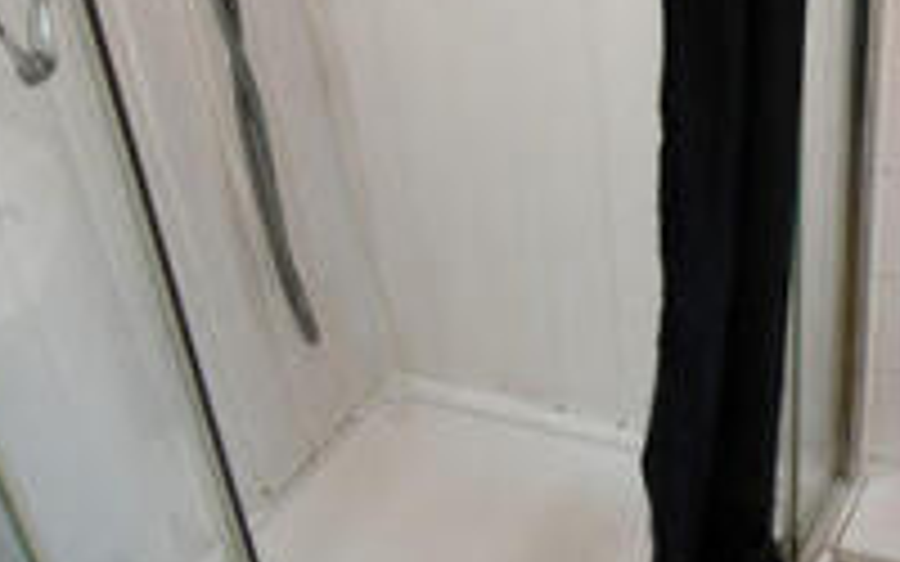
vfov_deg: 25.8
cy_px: 270
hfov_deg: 36.8
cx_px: 868
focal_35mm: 50
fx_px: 1226
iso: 220
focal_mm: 10
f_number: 4
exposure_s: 1/60
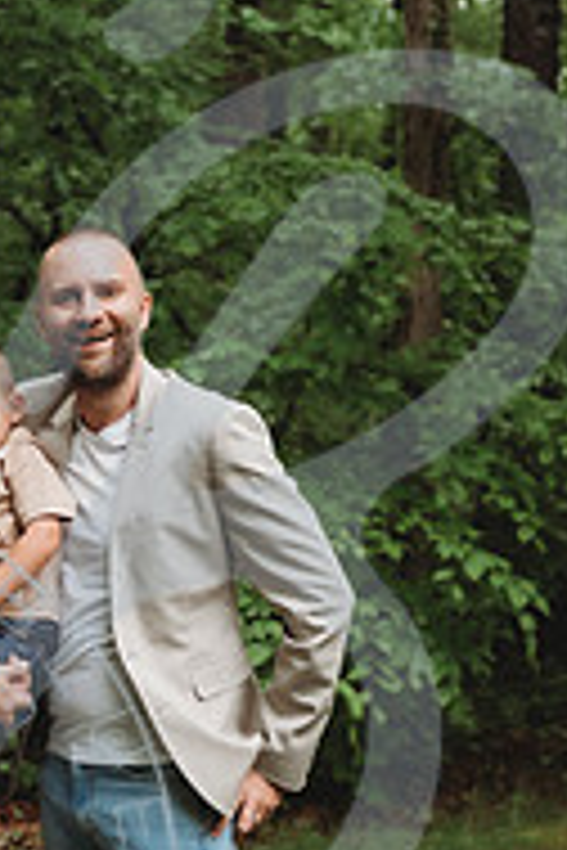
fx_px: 2480
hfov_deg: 12.8
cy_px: 553
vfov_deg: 19.4
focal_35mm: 105
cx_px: -36
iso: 100
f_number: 2.8
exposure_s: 1/250
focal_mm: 44
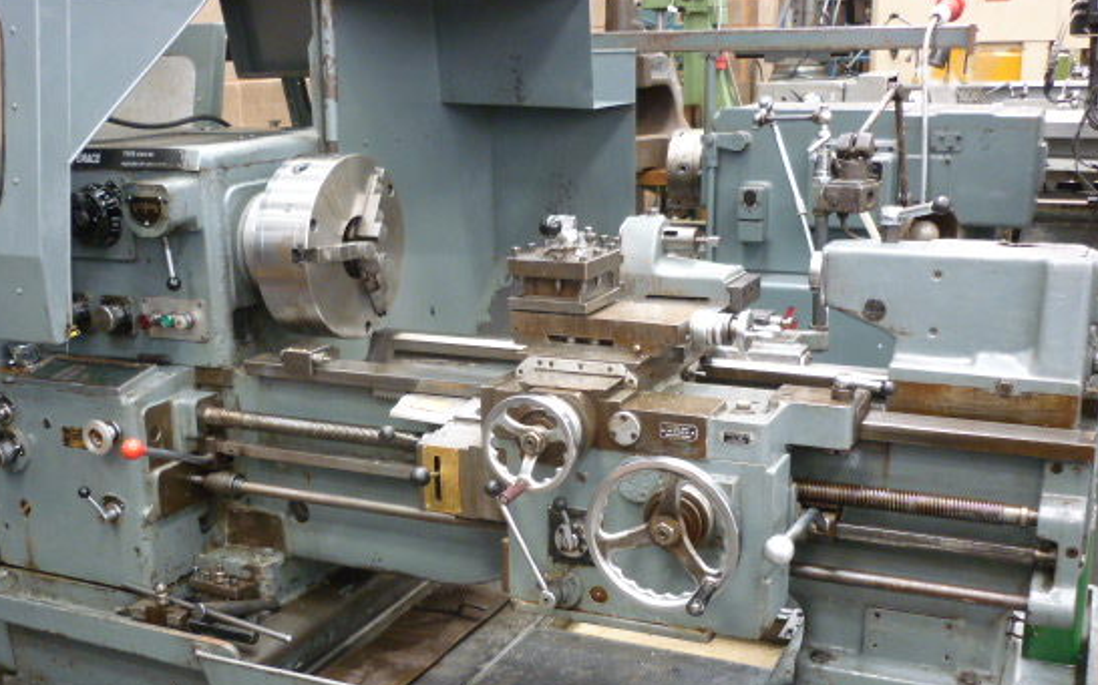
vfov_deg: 31.1
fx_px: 1227
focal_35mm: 41
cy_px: 440
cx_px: 491
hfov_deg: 48.1
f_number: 2.8
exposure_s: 1/30
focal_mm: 5.5
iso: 250
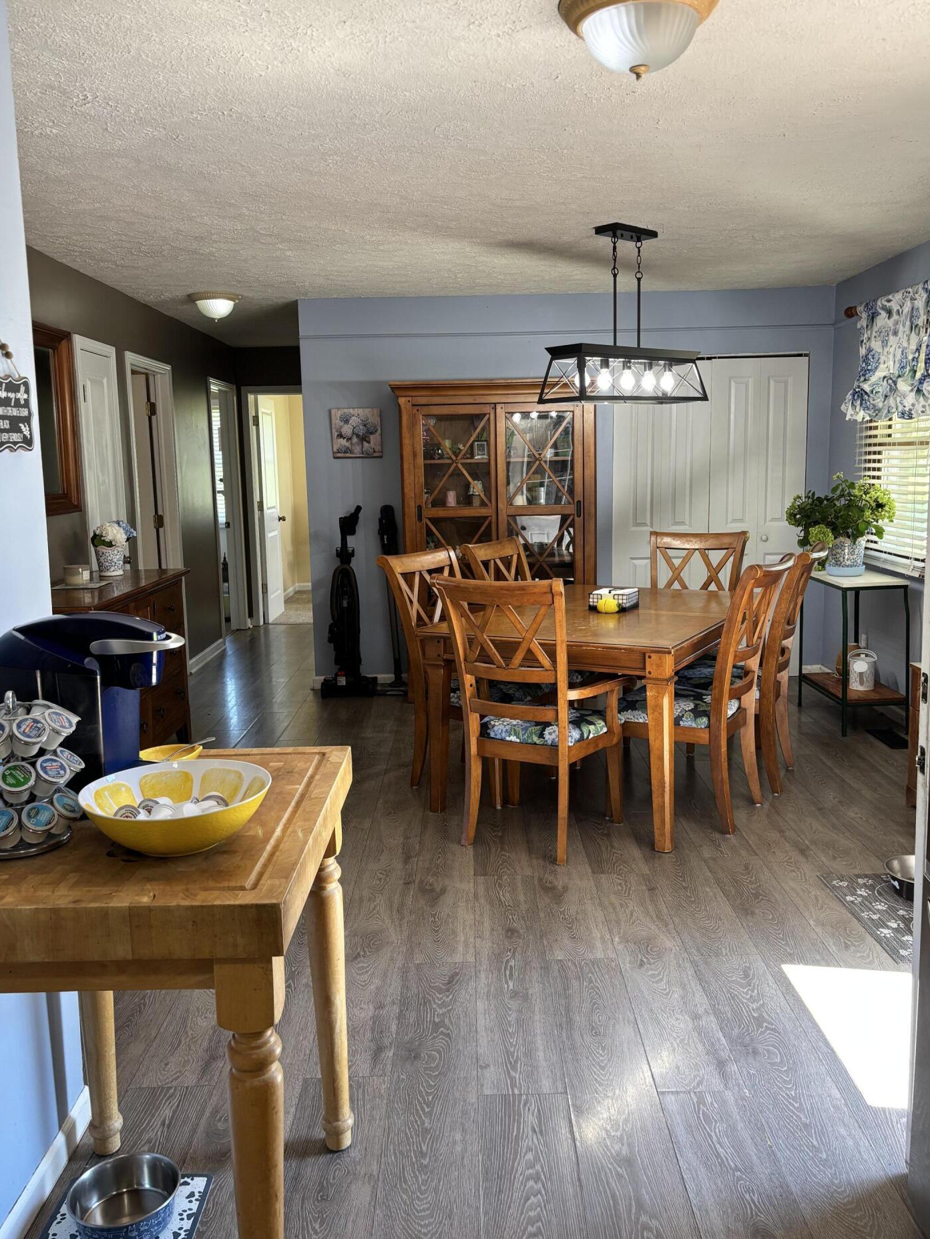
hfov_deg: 49.7
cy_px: 613
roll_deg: -0.1
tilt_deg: -9.0
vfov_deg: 63.4
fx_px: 1003
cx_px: 457
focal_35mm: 28
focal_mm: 5.96
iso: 125
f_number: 1.6
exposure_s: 1/120
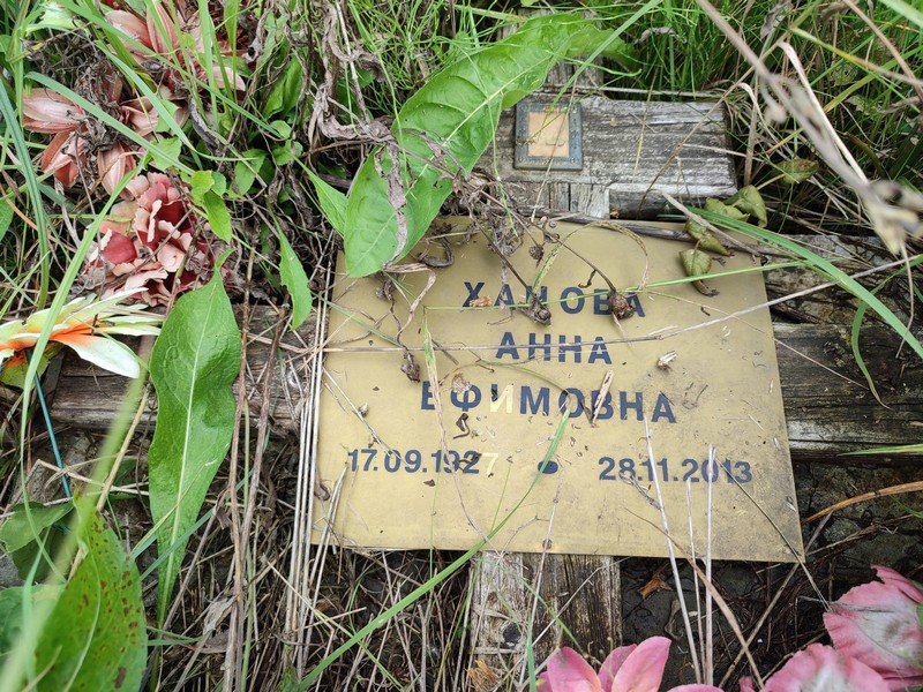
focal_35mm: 25
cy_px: 346
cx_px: 462
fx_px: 667
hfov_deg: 69.4
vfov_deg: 54.9
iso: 64
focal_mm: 6.04
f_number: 1.9
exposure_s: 1/100
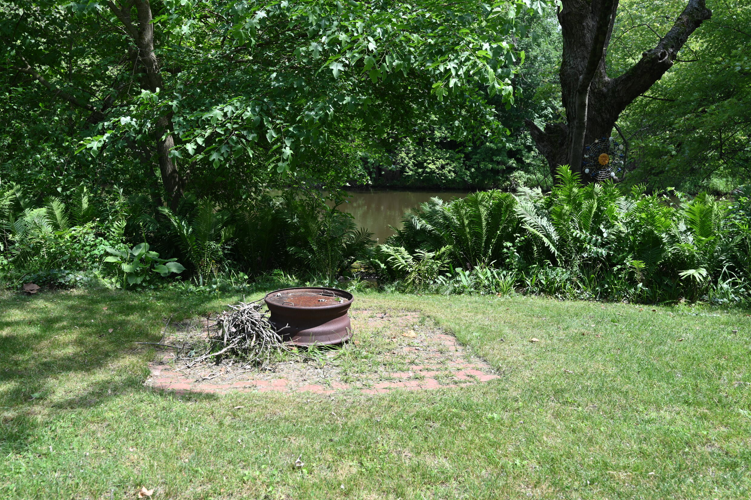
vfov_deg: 44.9
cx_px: 324
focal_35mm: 29
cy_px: 222
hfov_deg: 63.4
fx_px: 605
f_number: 5.6
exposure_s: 1/125
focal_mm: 24
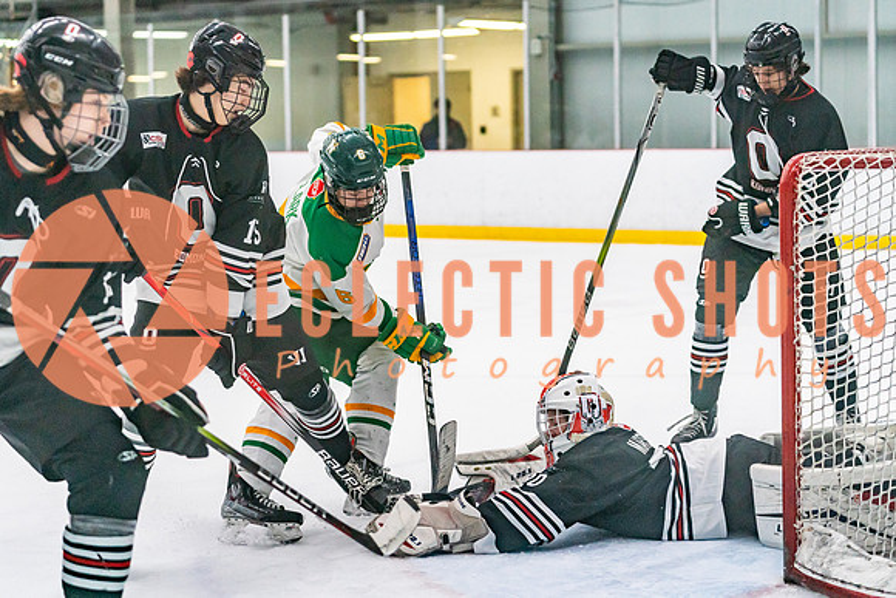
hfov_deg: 24.4
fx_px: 2073
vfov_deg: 16.4
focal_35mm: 83
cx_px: 391
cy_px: 300
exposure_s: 1/1250
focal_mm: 70
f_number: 2.8
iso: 3200
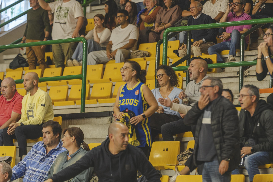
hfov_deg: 11.7
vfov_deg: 7.8
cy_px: 91
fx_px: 1327
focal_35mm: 175
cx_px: 136
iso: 800
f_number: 3.5
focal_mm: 175
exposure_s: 1/160
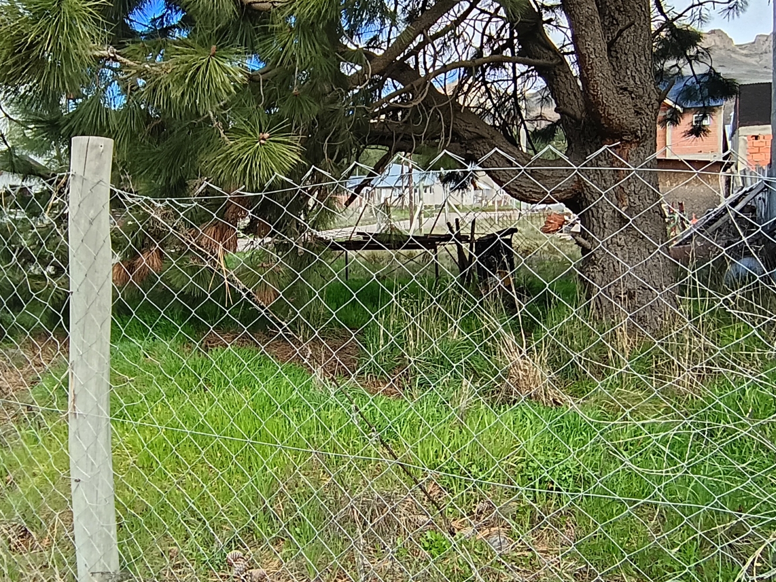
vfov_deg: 54.5
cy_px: 233
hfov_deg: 68.9
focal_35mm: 25
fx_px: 560
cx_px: 320
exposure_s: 1/300
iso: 100
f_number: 2.2
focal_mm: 1.64
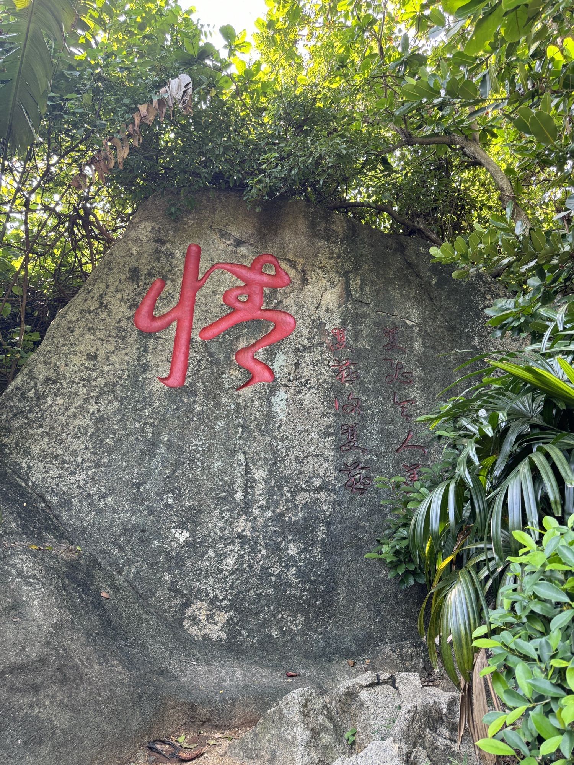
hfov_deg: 56.8
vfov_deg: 71.6
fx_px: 531
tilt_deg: +23.6
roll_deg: -0.8
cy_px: 382
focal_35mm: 24
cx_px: 287
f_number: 1.78
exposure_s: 1/121
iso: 100
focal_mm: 6.86
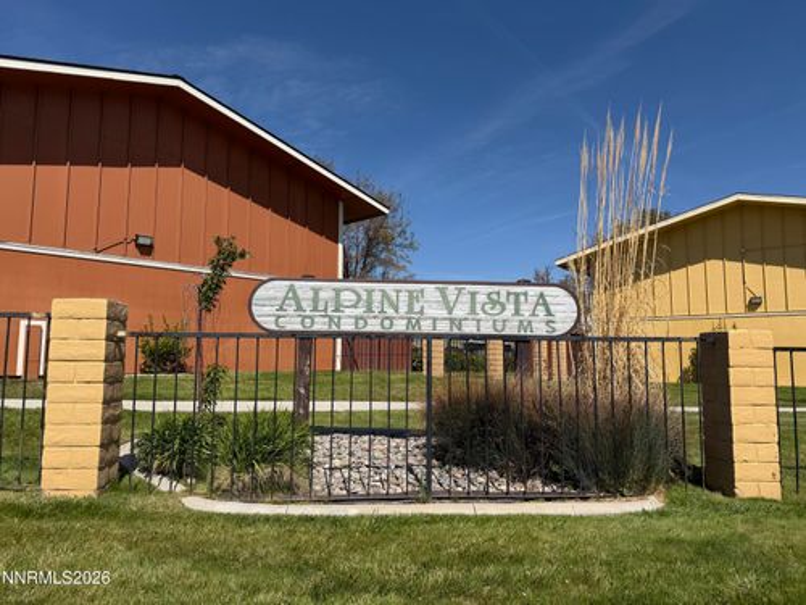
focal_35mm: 24
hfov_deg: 71.6
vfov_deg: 56.8
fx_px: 559
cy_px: 302
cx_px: 403
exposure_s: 1/6173
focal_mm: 6.76
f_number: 1.78
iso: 80
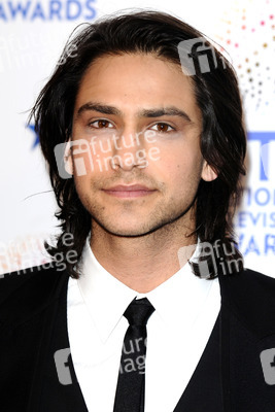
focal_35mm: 232
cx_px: 138
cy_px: 206
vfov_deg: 8.9
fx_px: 2662
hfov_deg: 5.9
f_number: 4.5
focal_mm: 155
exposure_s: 1/200
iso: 320
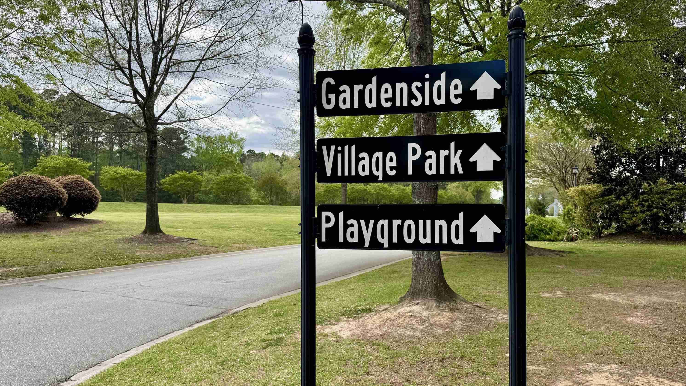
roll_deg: -0.6
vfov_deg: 42.9
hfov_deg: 69.8
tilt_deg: -0.5
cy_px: 202
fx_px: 491
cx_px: 353
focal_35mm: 27
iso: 80
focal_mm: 6.76
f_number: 1.78
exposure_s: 1/1395
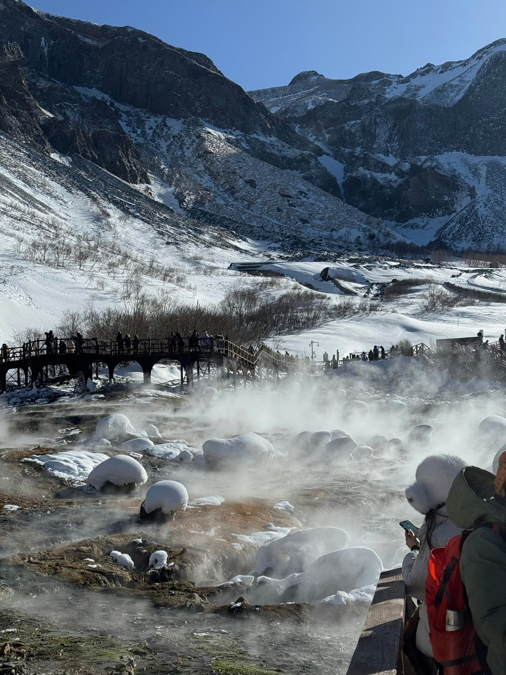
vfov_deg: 39.7
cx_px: 253
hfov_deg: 30.3
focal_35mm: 48
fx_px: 936
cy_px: 338
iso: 80
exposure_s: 1/12500
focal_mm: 6.76
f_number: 1.78
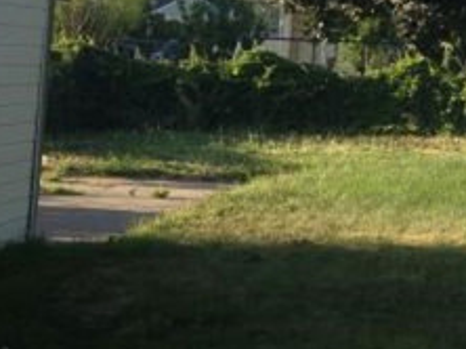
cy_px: 25
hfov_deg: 18.8
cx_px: 495
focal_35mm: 101
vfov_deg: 14.5
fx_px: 1358
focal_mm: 4.28
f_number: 2.4
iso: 50
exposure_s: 1/449
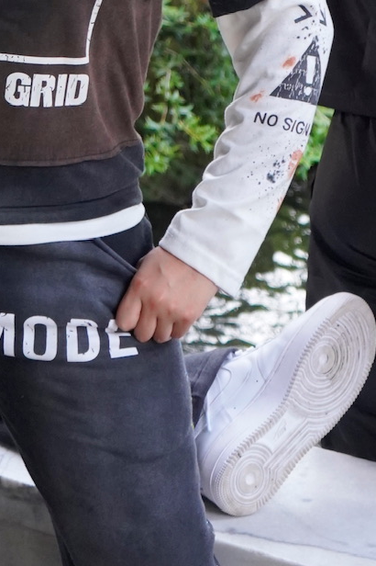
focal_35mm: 116
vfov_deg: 16.2
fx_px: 1819
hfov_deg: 11.7
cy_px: -279
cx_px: 9
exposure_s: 1/160
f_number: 4
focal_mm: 31
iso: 3200
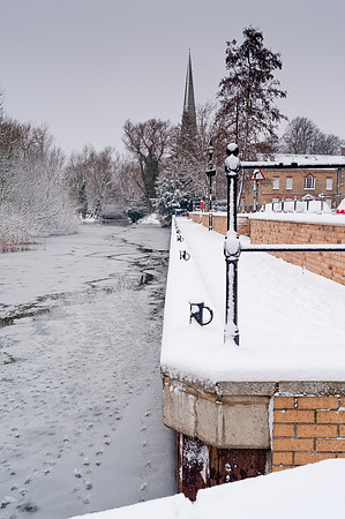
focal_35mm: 36
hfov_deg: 36.8
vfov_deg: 53.2
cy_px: 260
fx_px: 519
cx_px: 172
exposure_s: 1/100
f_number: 9
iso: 200
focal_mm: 24
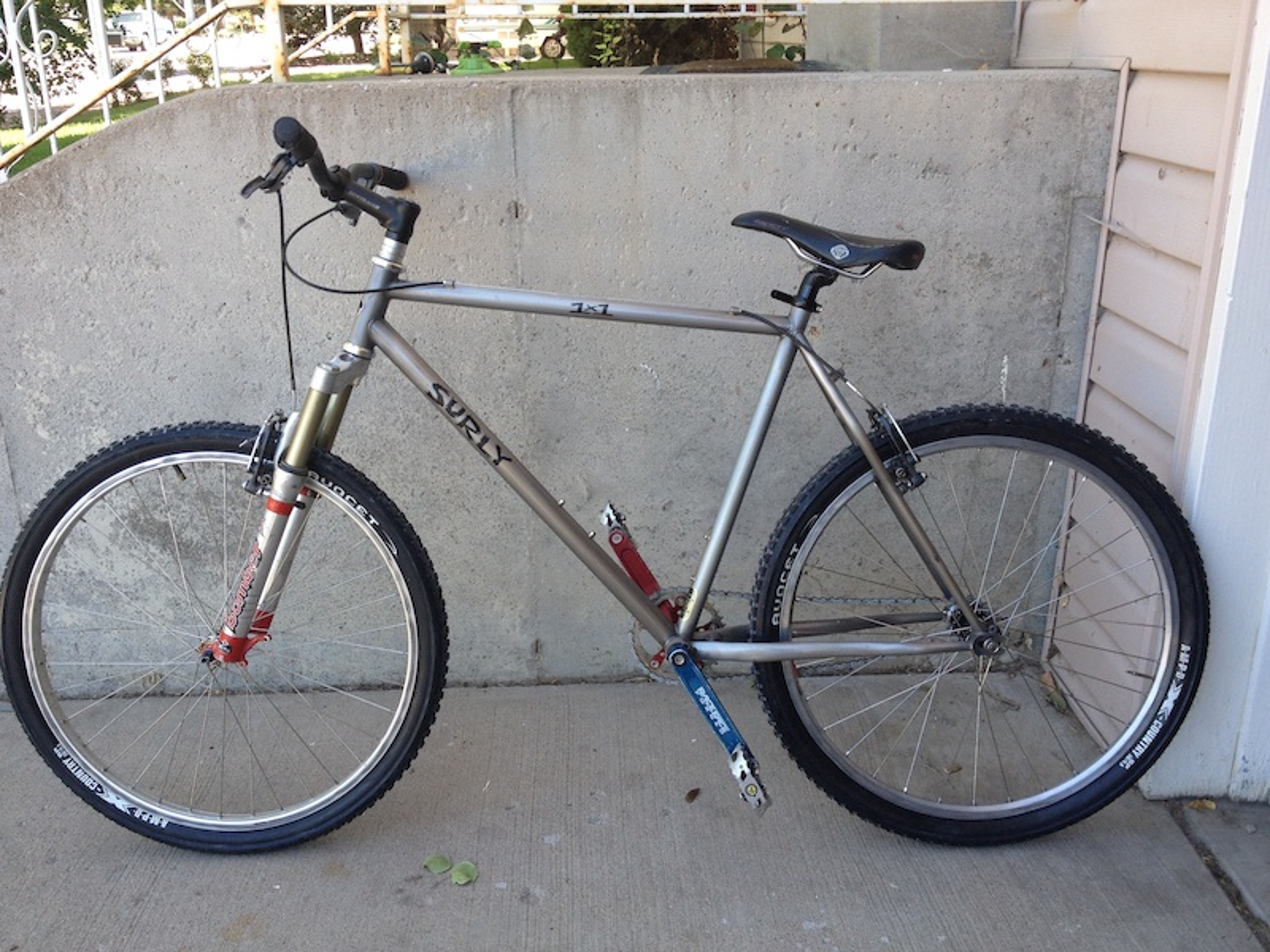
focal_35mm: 35
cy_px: 476
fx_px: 1284
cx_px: 635
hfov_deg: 52.6
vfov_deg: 40.7
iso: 64
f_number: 2.4
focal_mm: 4.28
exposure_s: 1/120
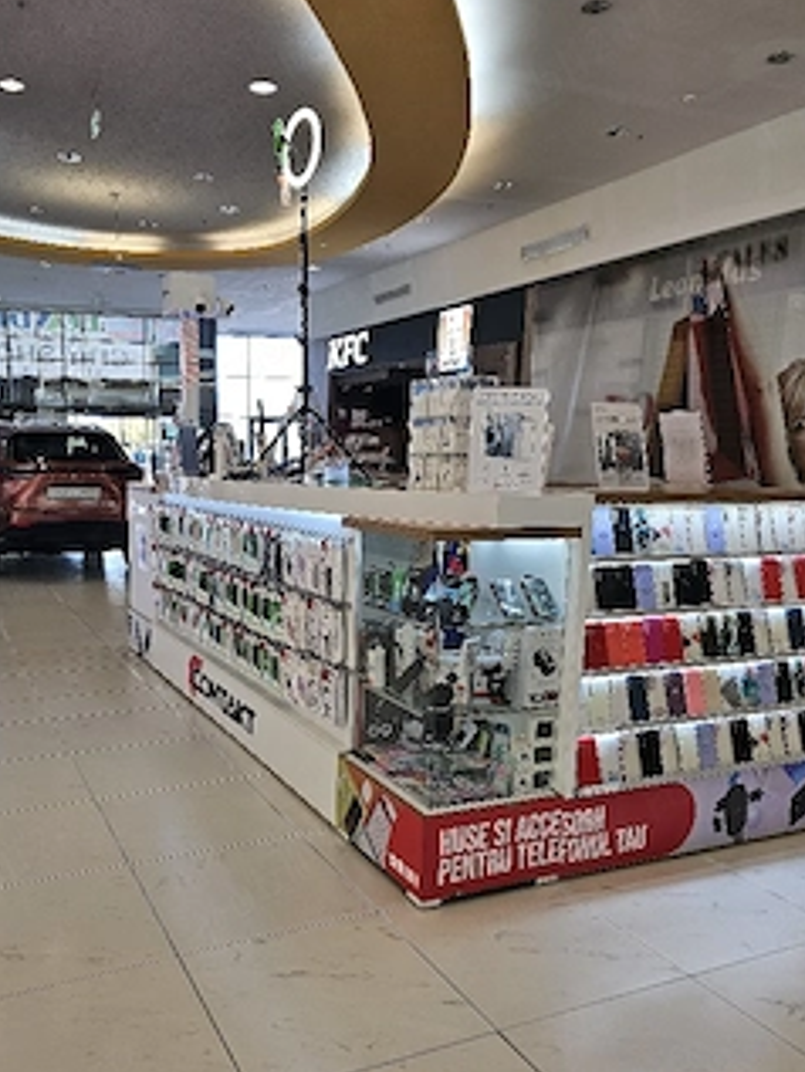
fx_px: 899
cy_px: 622
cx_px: 342
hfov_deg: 48.1
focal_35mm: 29
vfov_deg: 61.3
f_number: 1.7
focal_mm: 6.3
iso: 64
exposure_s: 1/101
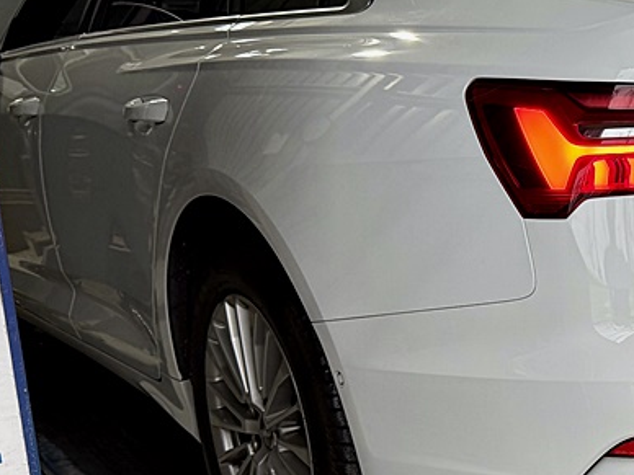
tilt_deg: -11.1
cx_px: 732
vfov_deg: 21.5
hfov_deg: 25.9
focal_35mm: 68
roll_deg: +2.0
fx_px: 1245
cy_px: 316
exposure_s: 1/121
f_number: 1.78
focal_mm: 6.76
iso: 160
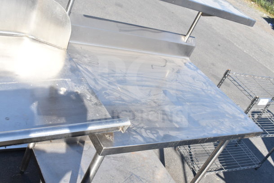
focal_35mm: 42
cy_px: 92
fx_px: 320
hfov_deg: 46.4
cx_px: 137
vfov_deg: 31.9
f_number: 8
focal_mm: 28
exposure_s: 1/250
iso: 200
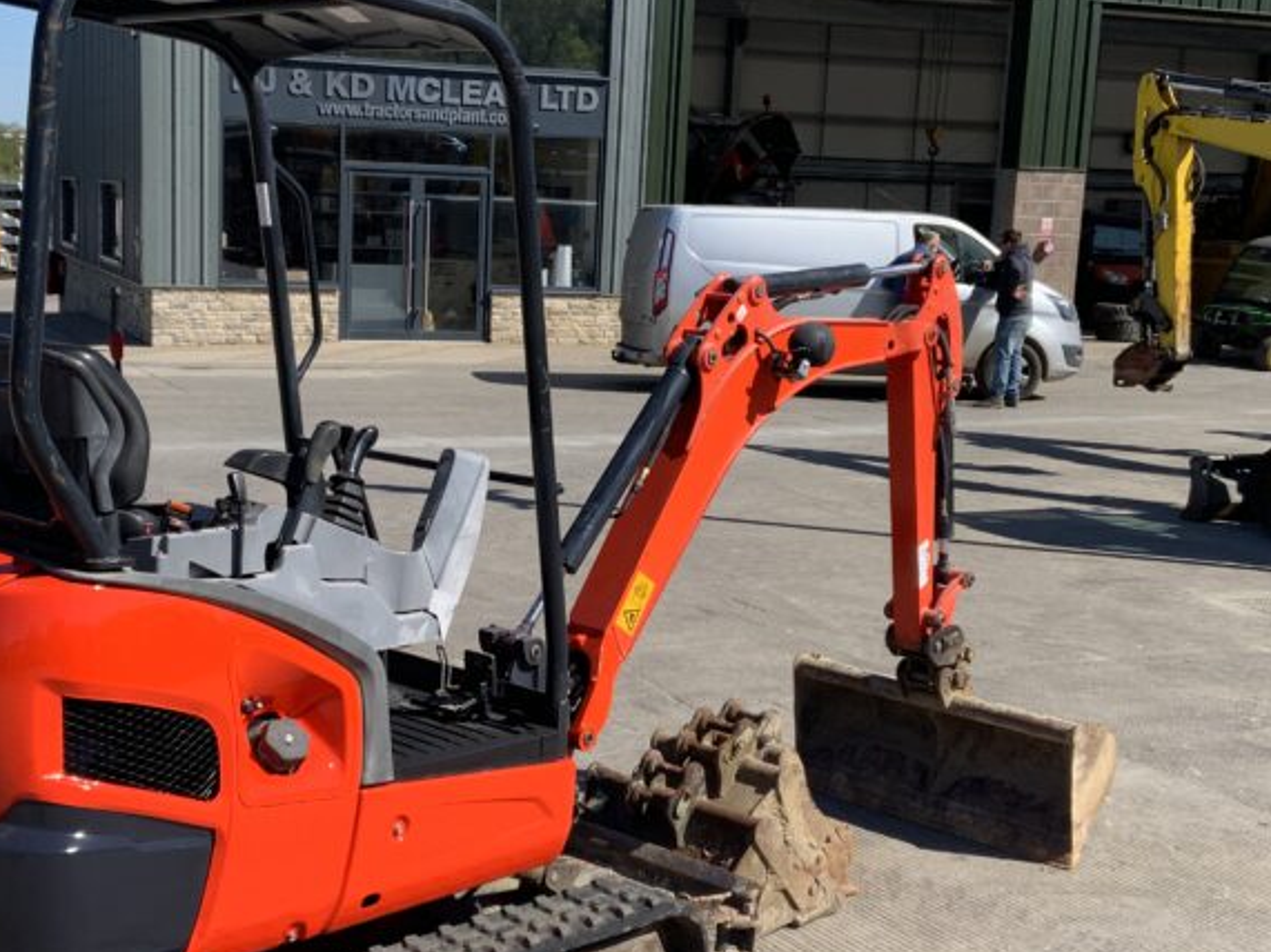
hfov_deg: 36.7
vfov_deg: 28.0
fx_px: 1909
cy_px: 520
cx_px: 528
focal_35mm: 52
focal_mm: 3
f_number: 1.8
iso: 16
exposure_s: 1/1675
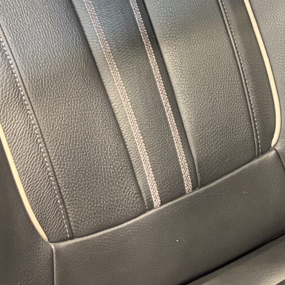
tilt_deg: -13.8
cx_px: 365
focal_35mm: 116
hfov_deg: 14.4
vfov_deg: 14.3
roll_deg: +0.0
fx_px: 1081
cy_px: -98
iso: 640
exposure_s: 1/37
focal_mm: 5.96
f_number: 1.6
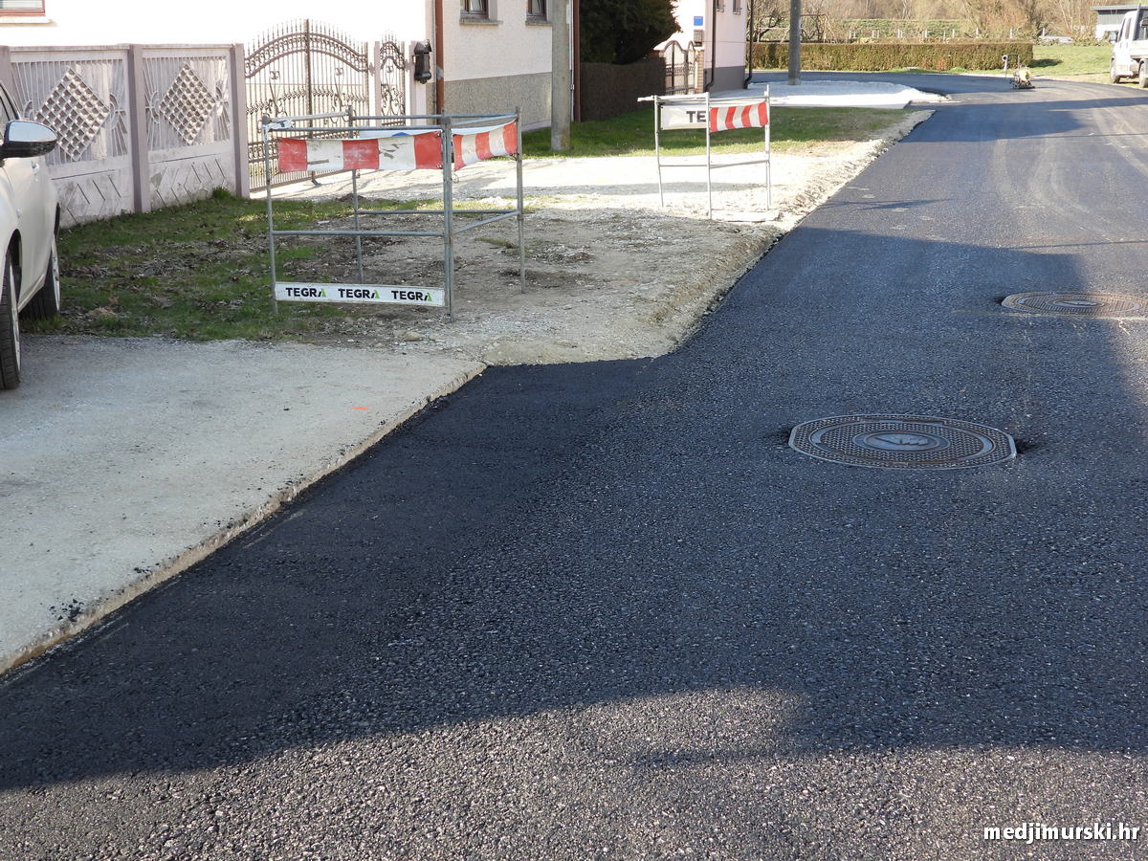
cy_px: 430
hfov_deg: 38.2
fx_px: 1658
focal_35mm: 50
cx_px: 574
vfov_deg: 29.1
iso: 100
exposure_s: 1/250
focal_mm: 9
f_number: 3.2
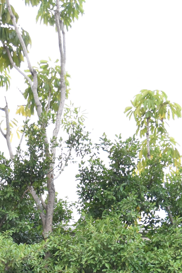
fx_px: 455
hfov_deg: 22.6
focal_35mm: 60
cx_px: 69
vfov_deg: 28.1
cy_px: 348
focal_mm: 10
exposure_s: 1/1000
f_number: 3.5
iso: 800
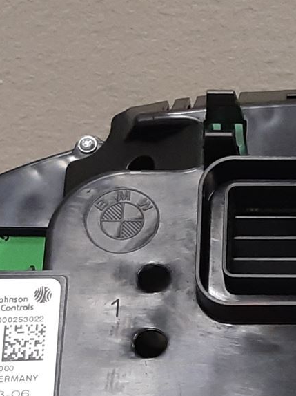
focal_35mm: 93
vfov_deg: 20.7
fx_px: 1062
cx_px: 391
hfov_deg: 15.1
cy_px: 350
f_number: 1.7
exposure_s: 1/50
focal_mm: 3.93
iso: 160
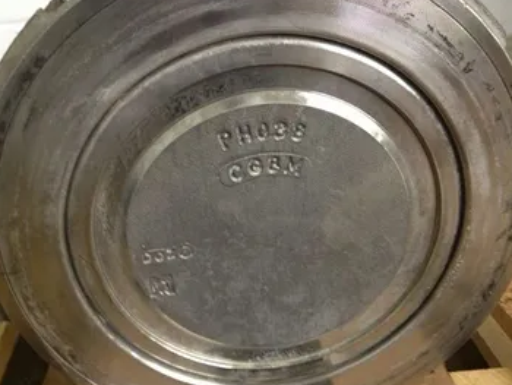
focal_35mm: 40
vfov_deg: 36.0
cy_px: 211
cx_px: 272
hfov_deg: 46.7
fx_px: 592
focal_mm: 4.28
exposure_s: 1/20
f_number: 2.4
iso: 320
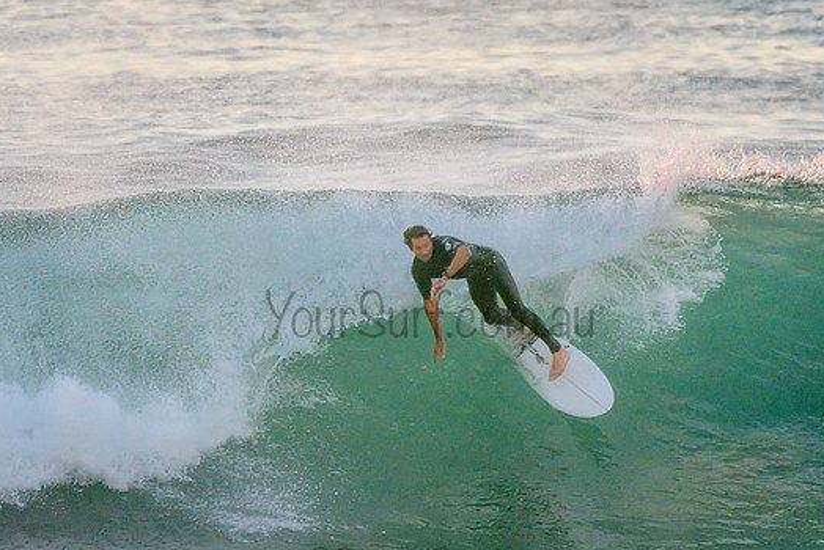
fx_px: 19007
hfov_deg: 2.5
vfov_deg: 1.7
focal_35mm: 830
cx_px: 428
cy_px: 301
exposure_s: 1/1000
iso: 3600
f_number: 5.6
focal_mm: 500
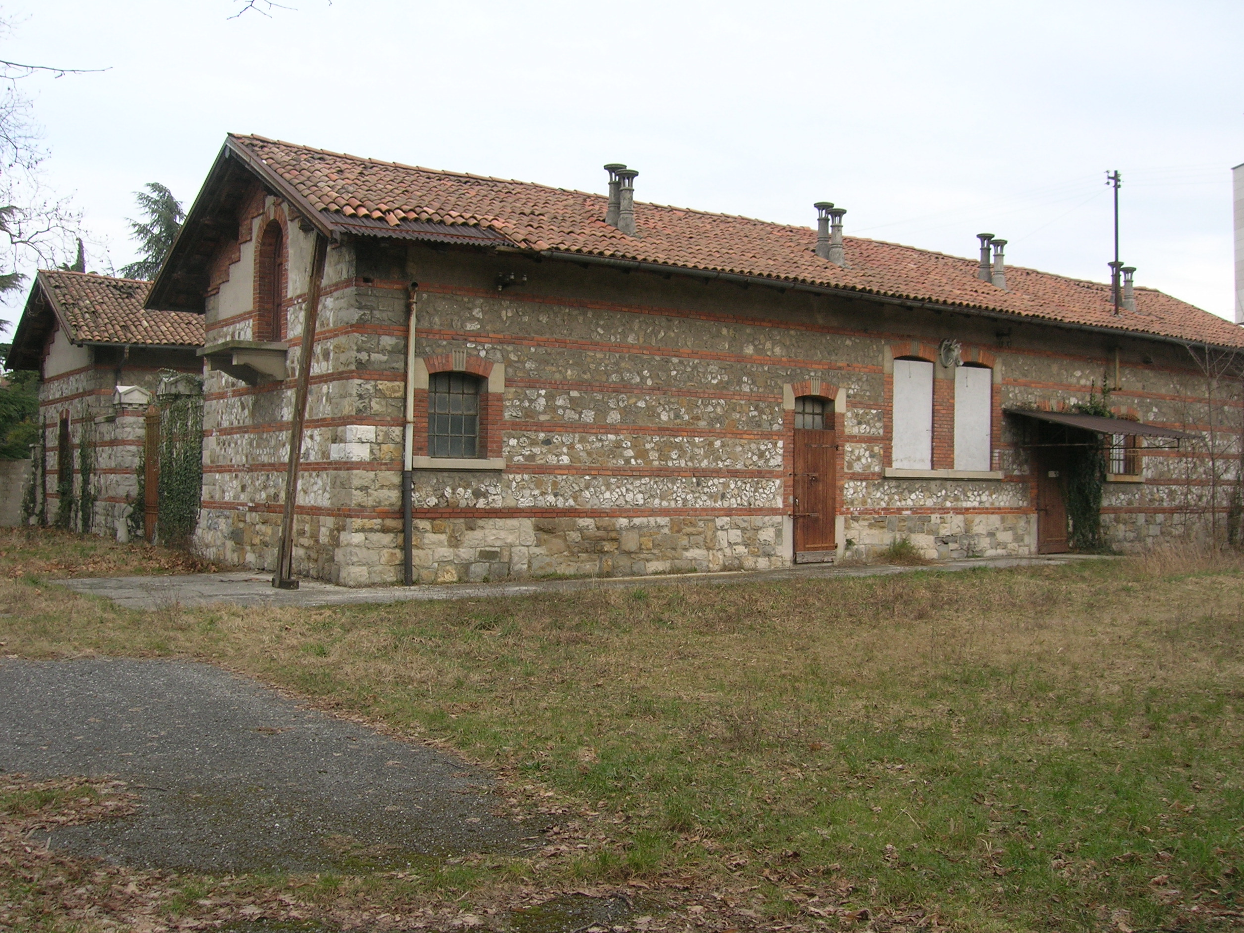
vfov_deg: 40.7
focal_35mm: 35
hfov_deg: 52.6
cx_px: 625
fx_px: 1258
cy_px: 476
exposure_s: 1/46.7
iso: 50
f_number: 4.9
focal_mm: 5.7
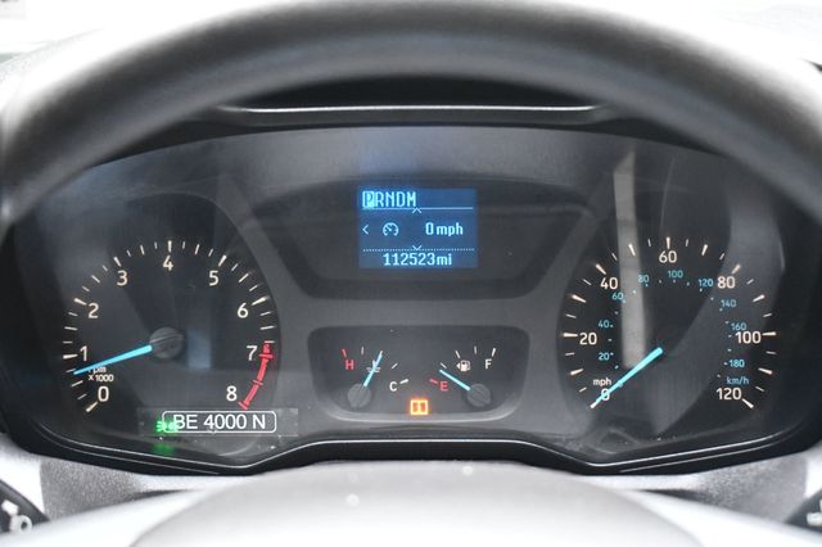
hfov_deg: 31.9
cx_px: 411
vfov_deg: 21.5
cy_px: 274
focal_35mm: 63
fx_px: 1438
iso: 5000
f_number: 5
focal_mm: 42
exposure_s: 1/60
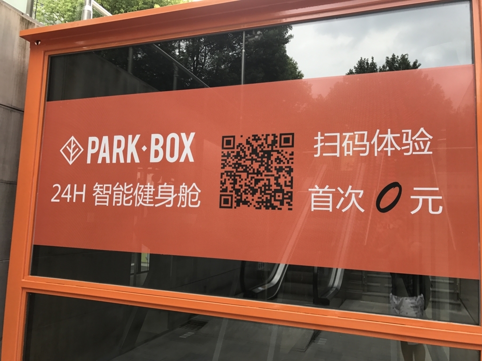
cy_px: 180
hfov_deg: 63.4
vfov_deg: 49.7
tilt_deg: +5.1
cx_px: 241
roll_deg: -3.2
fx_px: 390
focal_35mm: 28
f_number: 1.8
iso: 20
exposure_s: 1/361
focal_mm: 3.99
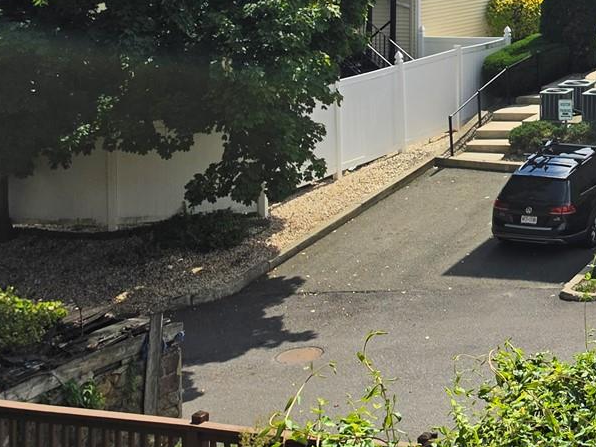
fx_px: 1360
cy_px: -104
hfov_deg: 20.8
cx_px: 905
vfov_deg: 17.7
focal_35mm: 79
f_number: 1.4
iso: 40
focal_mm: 6.5
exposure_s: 1/7939
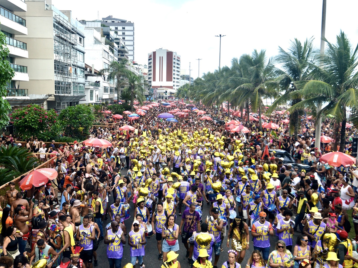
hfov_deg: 67.3
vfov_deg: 53.1
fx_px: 269
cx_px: 175
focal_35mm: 26
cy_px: 134
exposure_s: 1/250
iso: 500
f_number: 7.1
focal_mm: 24
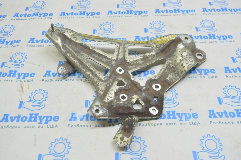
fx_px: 241
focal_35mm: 36
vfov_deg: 36.8
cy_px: 80
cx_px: 120
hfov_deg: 53.2
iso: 400
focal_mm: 24
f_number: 5.6
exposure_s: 1/20
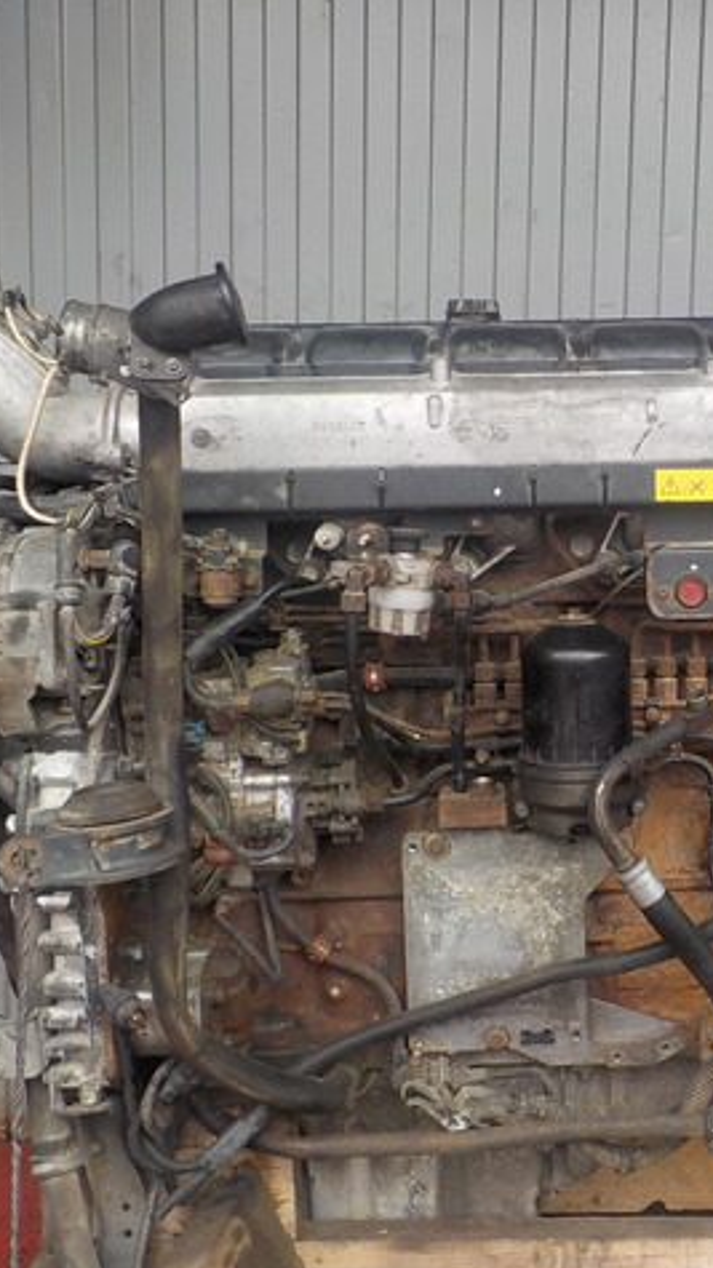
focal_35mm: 44
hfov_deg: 26.3
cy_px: 635
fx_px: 1480
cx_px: 622
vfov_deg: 46.4
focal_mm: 4.1
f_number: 3.3
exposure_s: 1/30
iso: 140
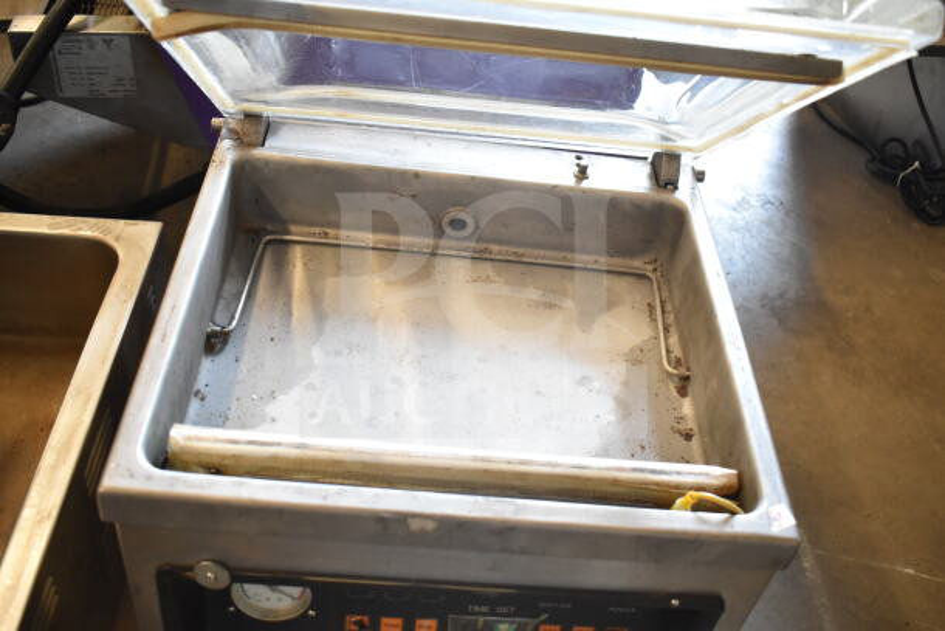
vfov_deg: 36.9
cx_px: 472
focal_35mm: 36
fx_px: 945
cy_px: 316
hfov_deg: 53.1
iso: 1600
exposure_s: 1/50
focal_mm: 24
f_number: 4
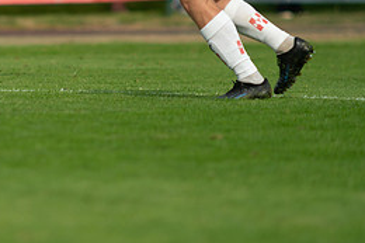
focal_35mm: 947
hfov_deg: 2.2
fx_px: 9595
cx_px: -18
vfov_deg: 1.4
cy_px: -13
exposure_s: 1/1250
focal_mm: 420
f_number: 4
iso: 160
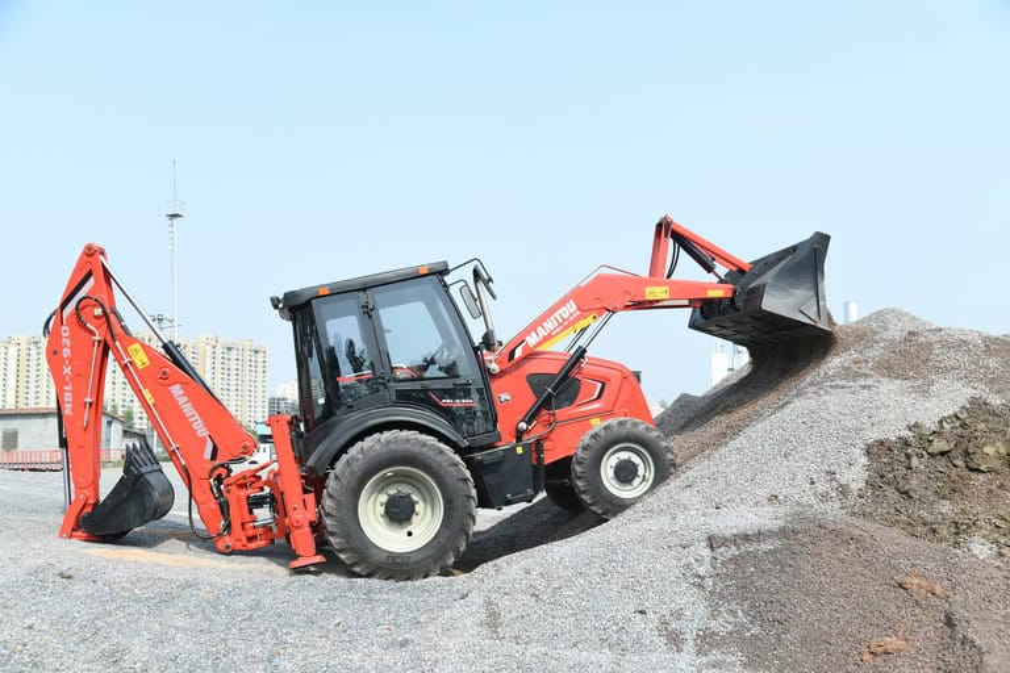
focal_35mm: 34
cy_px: 336
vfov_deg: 38.9
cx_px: 505
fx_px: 954
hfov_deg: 55.8
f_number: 5.6
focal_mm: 34
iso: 200
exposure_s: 1/400
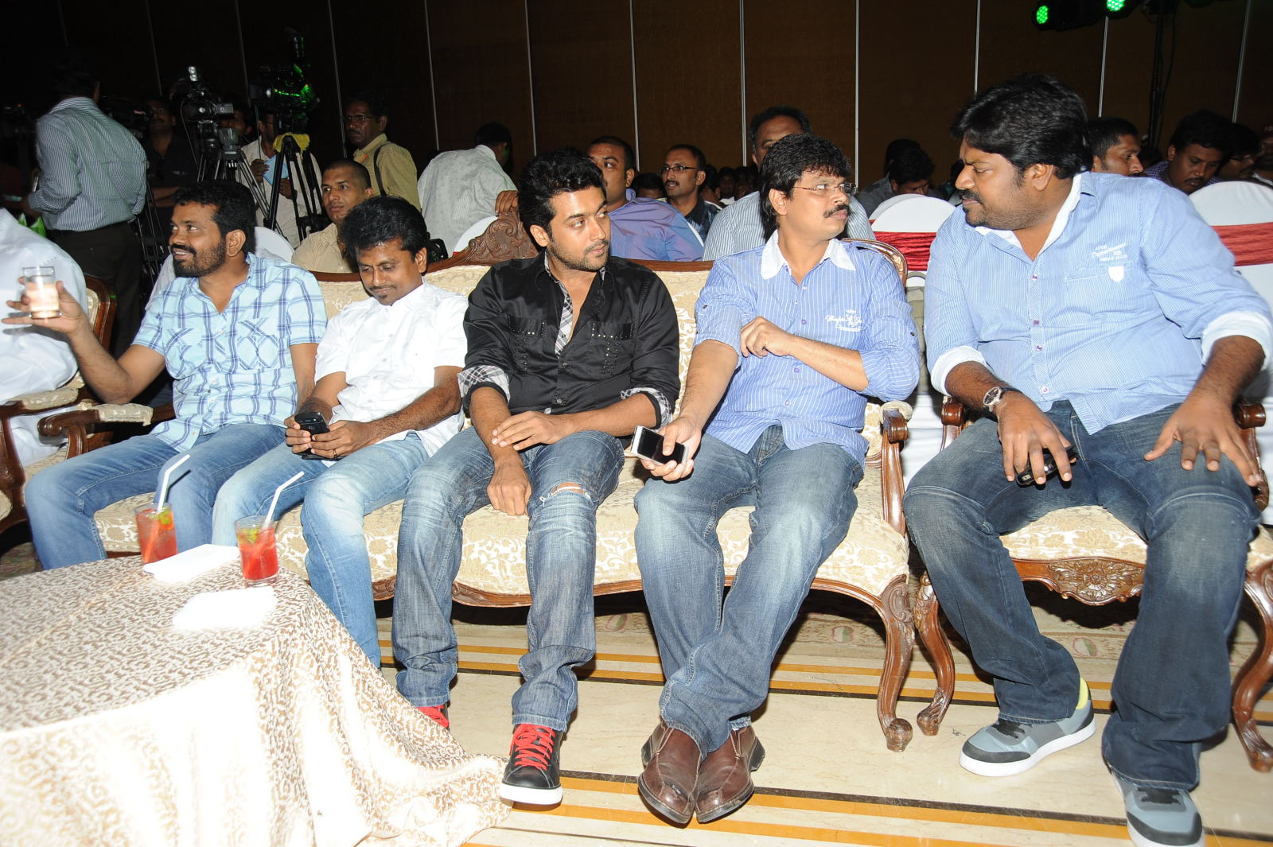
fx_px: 1131
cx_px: 636
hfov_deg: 58.7
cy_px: 424
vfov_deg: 41.1
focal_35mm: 32
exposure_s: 1/125
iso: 400
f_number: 6.3
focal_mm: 32
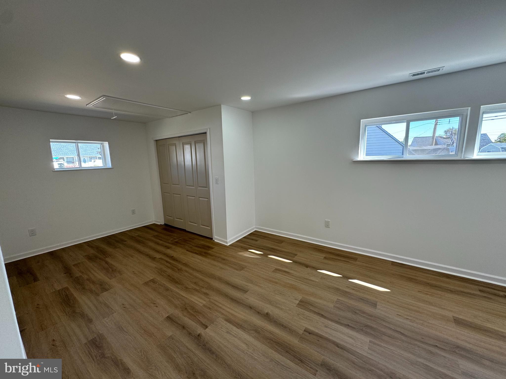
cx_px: 253
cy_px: 190
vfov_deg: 85.7
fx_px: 205
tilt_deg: -8.8
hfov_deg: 102.1
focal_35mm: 14
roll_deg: +1.5
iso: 50
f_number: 2.2
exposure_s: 1/99
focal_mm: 2.22
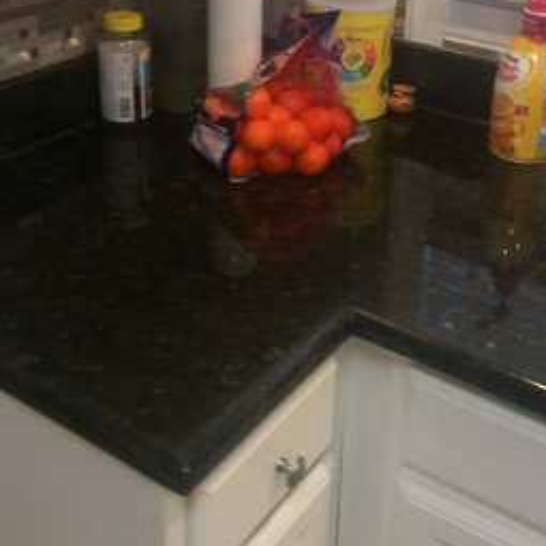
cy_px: 107
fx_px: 892
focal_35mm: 50
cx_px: 317
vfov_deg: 33.0
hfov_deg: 34.0
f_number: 2.2
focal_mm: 4.12
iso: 160
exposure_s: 1/30
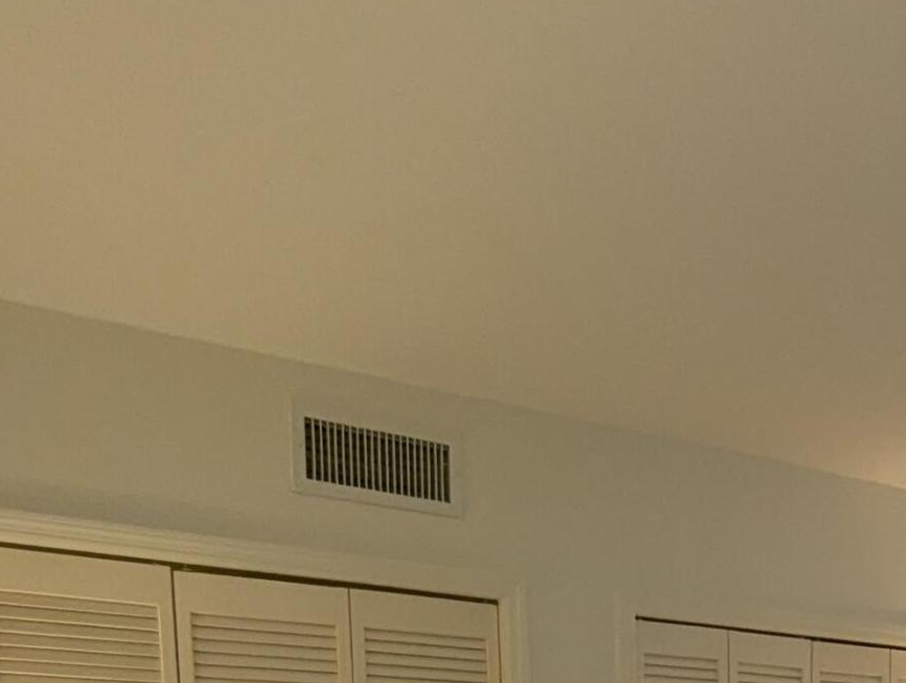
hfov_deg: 40.2
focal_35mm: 43
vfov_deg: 26.4
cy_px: 973
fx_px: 1127
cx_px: 833
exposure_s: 1/76.8
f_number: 2.2
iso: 148
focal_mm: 1.95
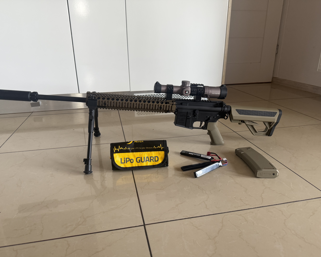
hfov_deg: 68.1
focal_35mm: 25
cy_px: 128
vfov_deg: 56.8
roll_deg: +0.3
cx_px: 155
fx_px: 238
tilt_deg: -19.3
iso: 200
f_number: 1.78
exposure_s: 1/115
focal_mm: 6.76
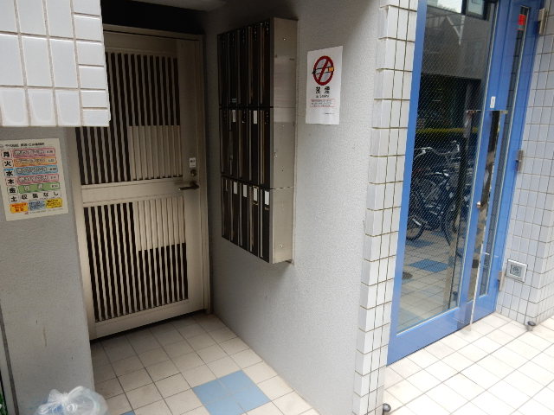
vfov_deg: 54.9
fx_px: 400
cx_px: 277
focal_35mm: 25
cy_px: 208
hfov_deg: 69.4
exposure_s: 1/30
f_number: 3.7
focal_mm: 4.5
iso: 125
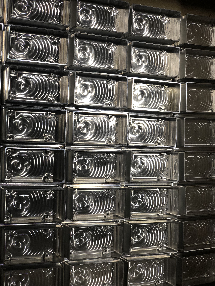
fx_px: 431
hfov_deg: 28.0
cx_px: 108
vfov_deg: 36.8
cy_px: 143
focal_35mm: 52
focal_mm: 6
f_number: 2.4
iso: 50
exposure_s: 1/50
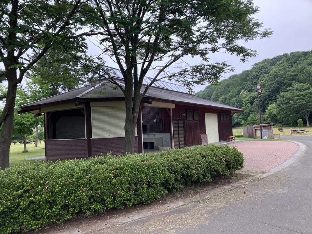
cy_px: 117
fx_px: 252
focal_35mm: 28
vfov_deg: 49.7
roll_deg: +3.6
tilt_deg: +2.6
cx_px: 156
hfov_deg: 63.4
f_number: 1.8
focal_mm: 3.99
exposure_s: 1/164
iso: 25
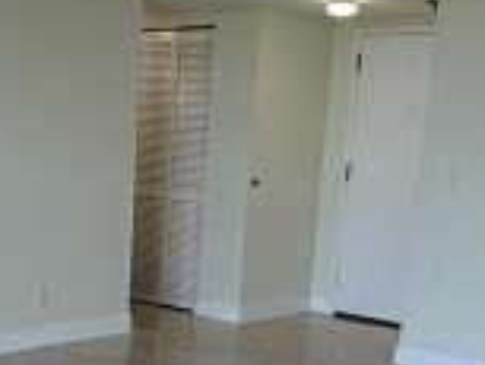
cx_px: 120
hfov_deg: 26.3
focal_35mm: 73
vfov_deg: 19.4
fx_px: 1024
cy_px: 397
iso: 50
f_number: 2.2
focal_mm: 2.22
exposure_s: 1/120
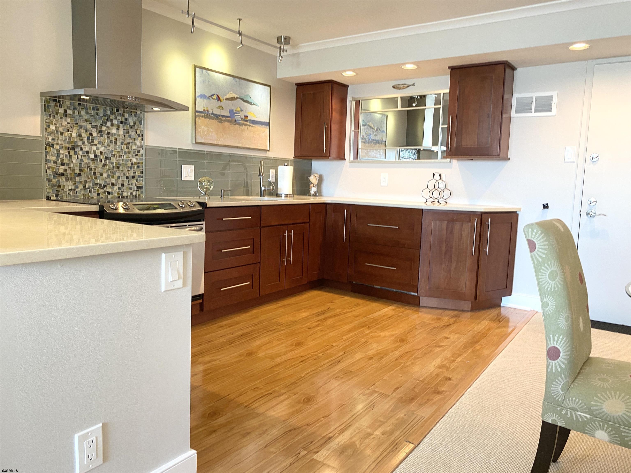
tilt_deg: -5.6
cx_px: 316
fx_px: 474
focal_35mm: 26
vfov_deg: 53.1
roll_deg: -2.1
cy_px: 236
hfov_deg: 67.3
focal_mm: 4.25
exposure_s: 1/60
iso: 80
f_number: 1.8
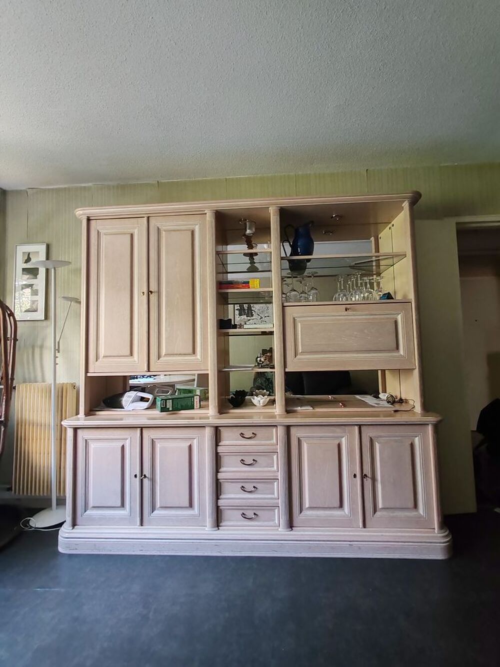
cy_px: 334
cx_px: 250
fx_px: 308
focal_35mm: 16
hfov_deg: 78.1
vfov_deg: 94.5
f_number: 2.2
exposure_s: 1/33
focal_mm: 1.96
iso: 400
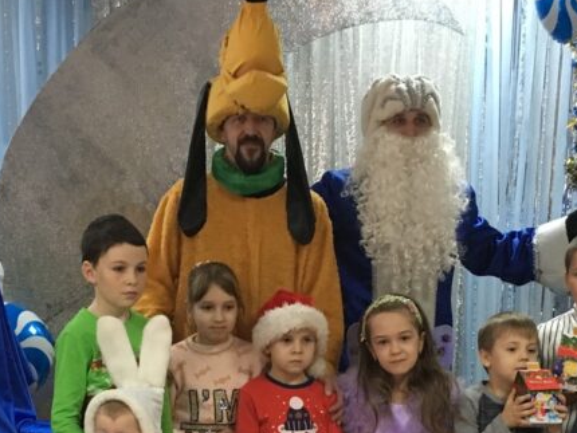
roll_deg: -0.2
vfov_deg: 20.5
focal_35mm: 69
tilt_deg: -12.6
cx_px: 251
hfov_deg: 28.1
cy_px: 458
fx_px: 1151
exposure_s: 1/33
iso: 200
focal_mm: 4.15
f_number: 2.2
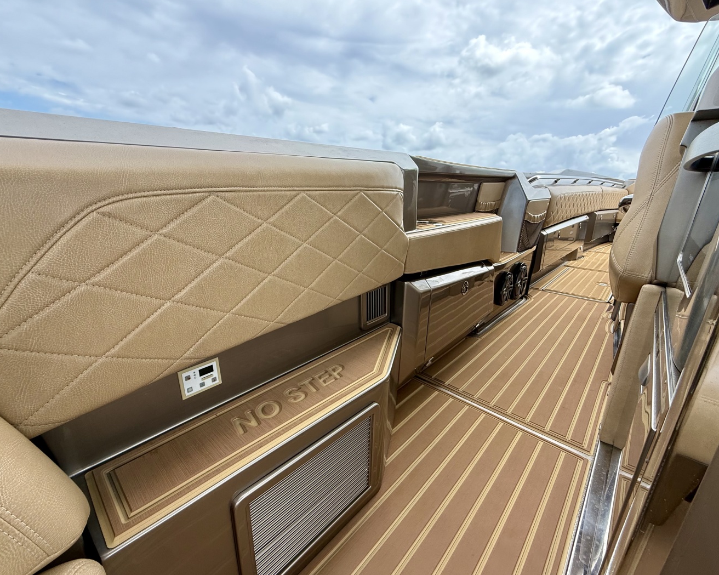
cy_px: 290
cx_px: 354
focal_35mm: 15
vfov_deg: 84.0
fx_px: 319
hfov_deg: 96.8
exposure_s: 1/672
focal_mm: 2.22
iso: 64
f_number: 2.2
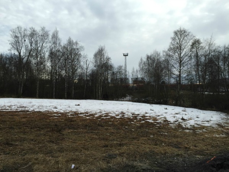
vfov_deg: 48.2
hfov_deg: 61.7
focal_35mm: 29
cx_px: 114
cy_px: 86
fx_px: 192
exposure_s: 1/1163
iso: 32
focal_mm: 4.15
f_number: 2.2
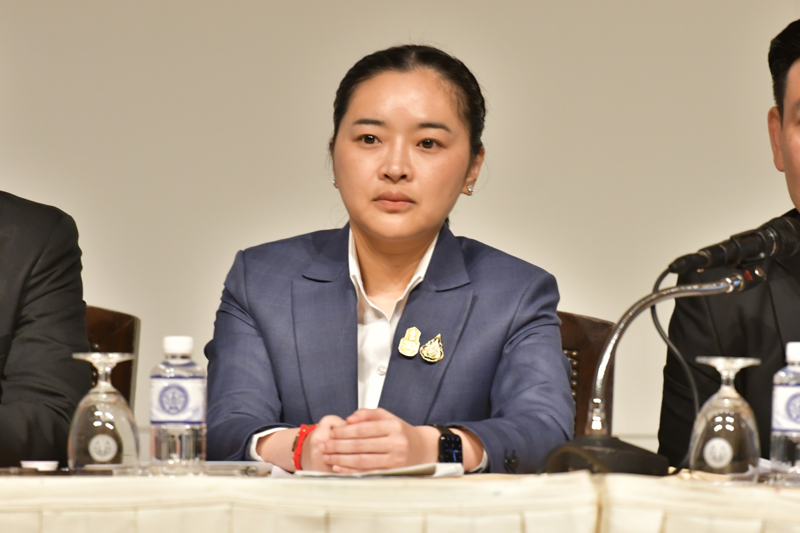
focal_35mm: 300
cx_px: 400
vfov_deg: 4.6
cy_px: 266
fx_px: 6663
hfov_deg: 6.9
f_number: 2.8
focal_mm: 200
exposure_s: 1/160
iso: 1250
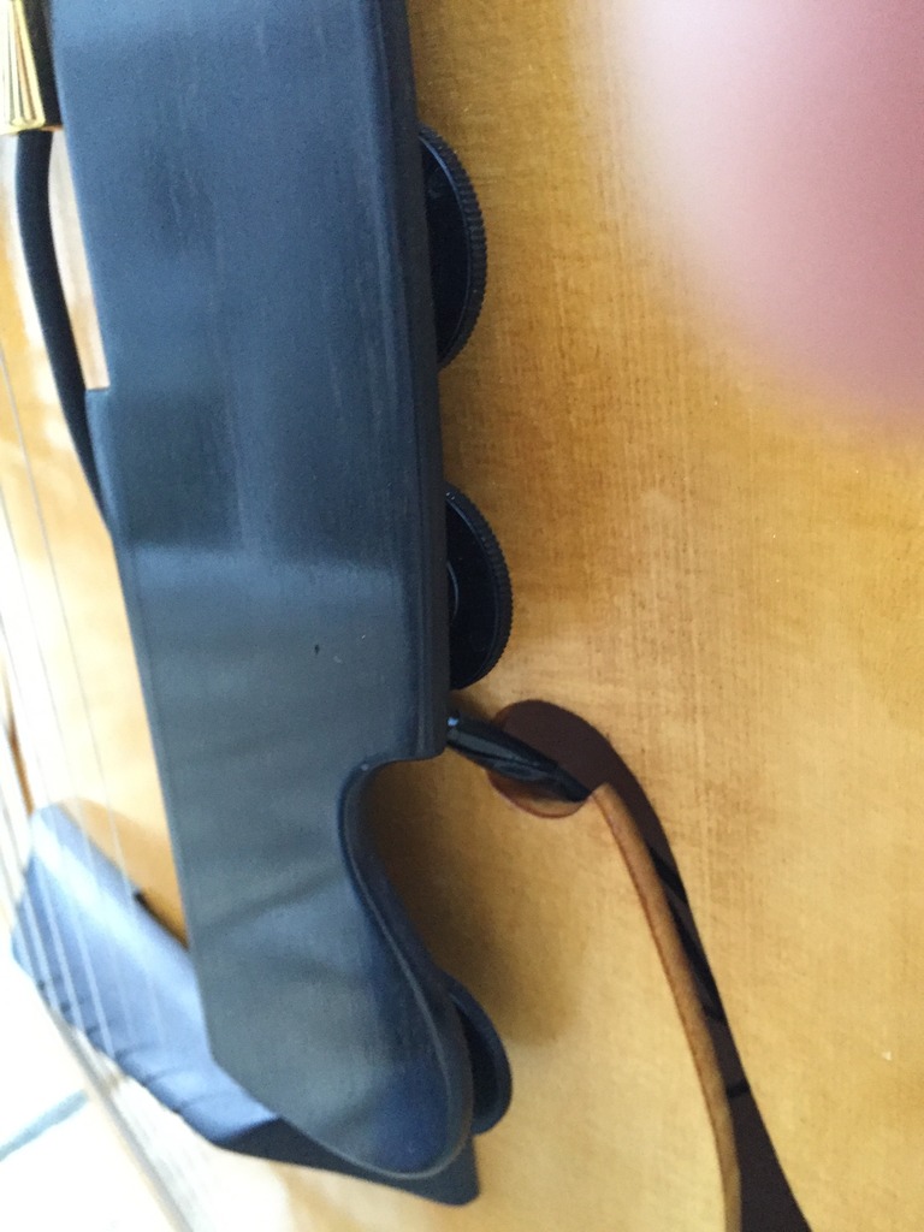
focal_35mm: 29
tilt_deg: -28.3
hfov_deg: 48.2
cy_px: 616
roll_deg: +19.4
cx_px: 462
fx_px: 1032
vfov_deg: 61.7
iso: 250
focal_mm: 4.15
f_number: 2.2
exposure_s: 1/25
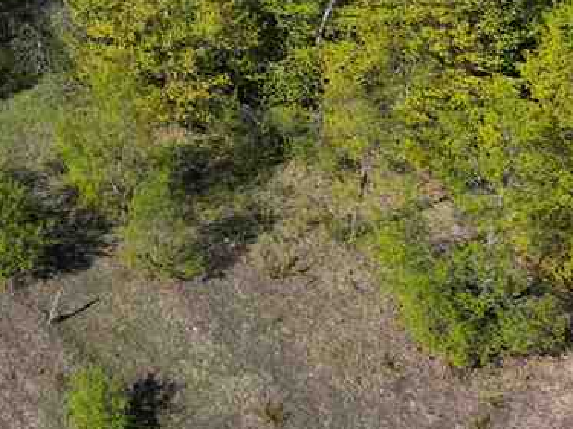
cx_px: -84
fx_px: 1357
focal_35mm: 82
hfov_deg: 22.3
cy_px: -220
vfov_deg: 16.4
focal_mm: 6.72
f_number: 1.7
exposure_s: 1/2500
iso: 130
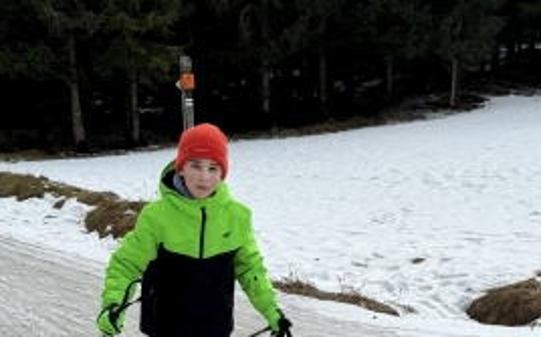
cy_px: 347
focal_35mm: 57
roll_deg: -0.5
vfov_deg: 21.8
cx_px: 289
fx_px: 840
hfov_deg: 35.7
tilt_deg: -14.9
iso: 80
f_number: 1.78
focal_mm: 6.86
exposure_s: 1/2959
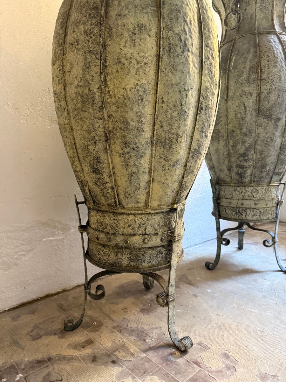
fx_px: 264
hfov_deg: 56.8
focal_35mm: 24
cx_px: 143
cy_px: 191
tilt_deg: -6.7
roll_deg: +0.4
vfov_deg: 71.6
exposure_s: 1/60
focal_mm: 6.76
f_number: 1.78
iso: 640
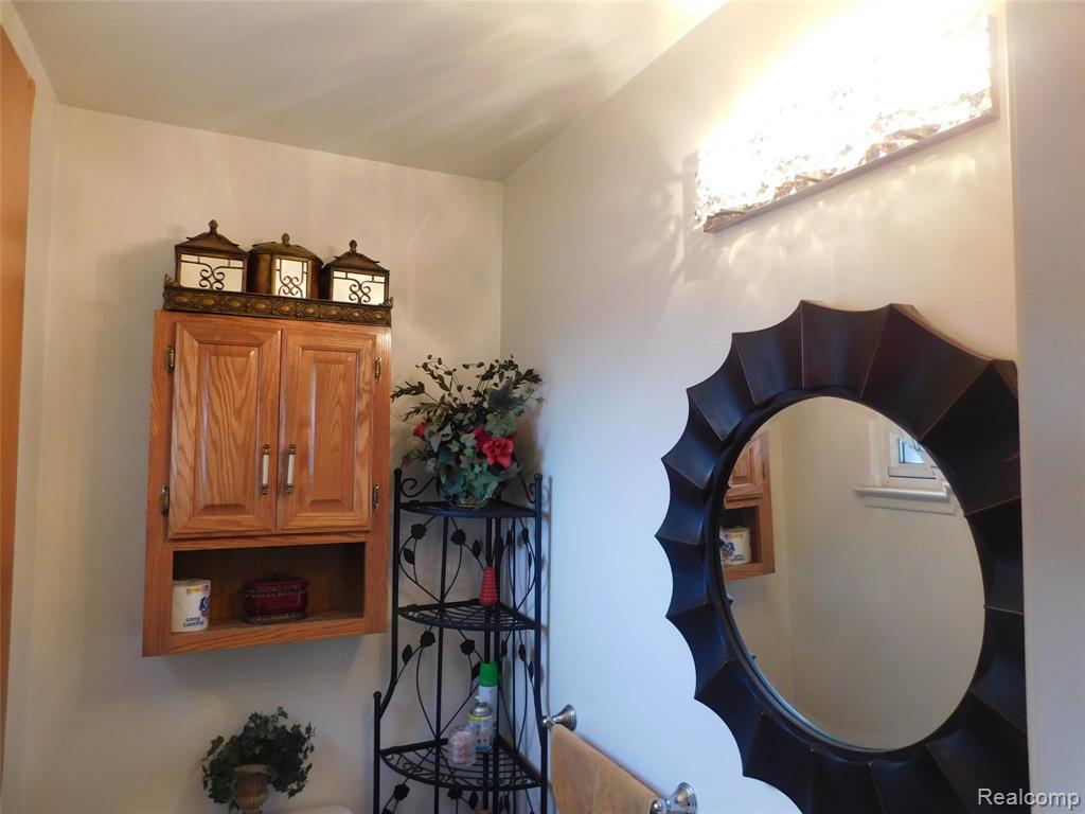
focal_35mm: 23
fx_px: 721
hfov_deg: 73.9
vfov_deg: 58.9
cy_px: 407
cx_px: 542
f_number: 3
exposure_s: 1/30
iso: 200
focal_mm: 4
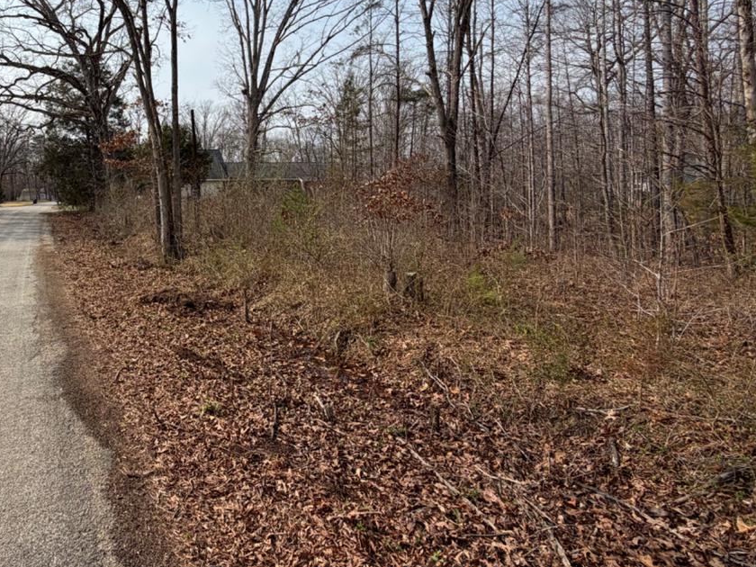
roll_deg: +1.5
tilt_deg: -0.6
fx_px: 524
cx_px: 181
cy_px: 202
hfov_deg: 66.7
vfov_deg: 55.9
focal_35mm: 24
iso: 20
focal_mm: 2.22
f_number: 2.2
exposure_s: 1/799
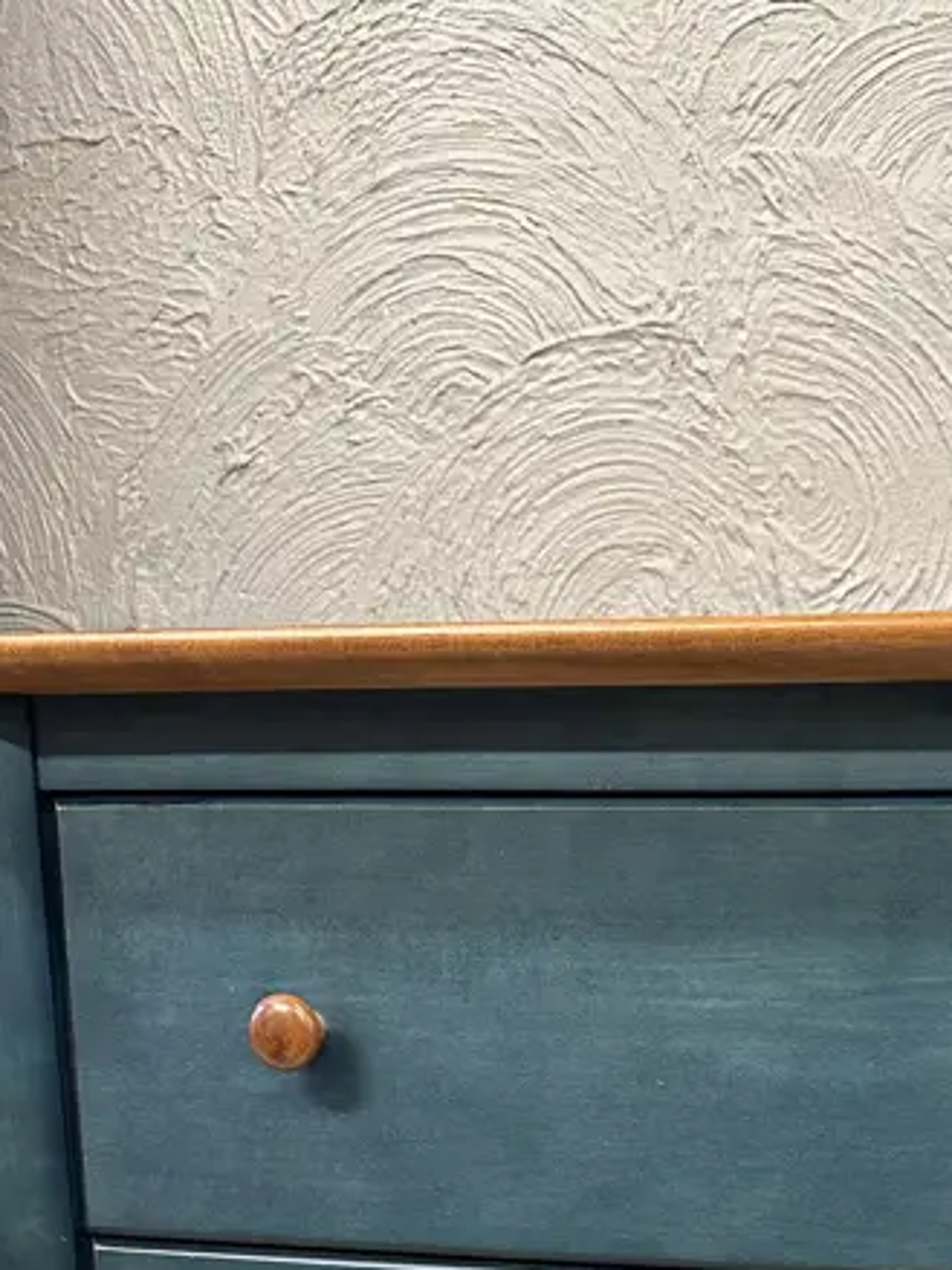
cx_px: 807
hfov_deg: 25.5
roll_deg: -0.9
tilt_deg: -13.7
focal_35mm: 56
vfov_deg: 30.1
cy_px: 1461
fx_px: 2054
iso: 250
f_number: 1.78
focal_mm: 6.86
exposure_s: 1/50
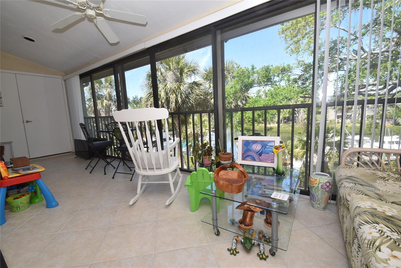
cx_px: 200
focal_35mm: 15
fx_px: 167
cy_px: 134
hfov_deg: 100.4
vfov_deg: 77.4
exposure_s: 1/125
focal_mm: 10
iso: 500
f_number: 9
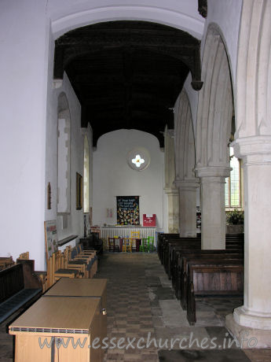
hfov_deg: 40.7
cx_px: 136
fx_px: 365
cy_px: 181
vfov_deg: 52.6
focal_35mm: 35
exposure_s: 1/60.1
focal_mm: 8.9
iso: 112
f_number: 2.8
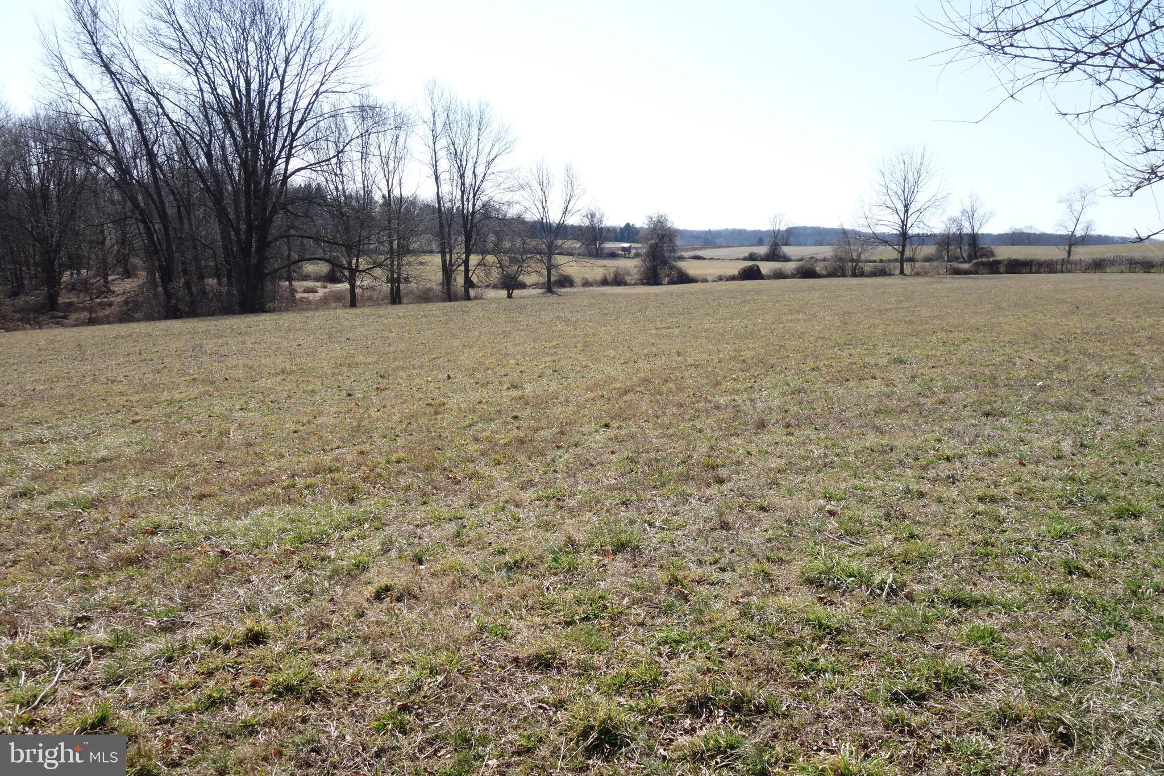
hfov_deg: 65.5
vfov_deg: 46.4
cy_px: 388
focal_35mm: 28
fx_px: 905
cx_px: 582
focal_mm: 10.4
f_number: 6.3
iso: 400
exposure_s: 1/800
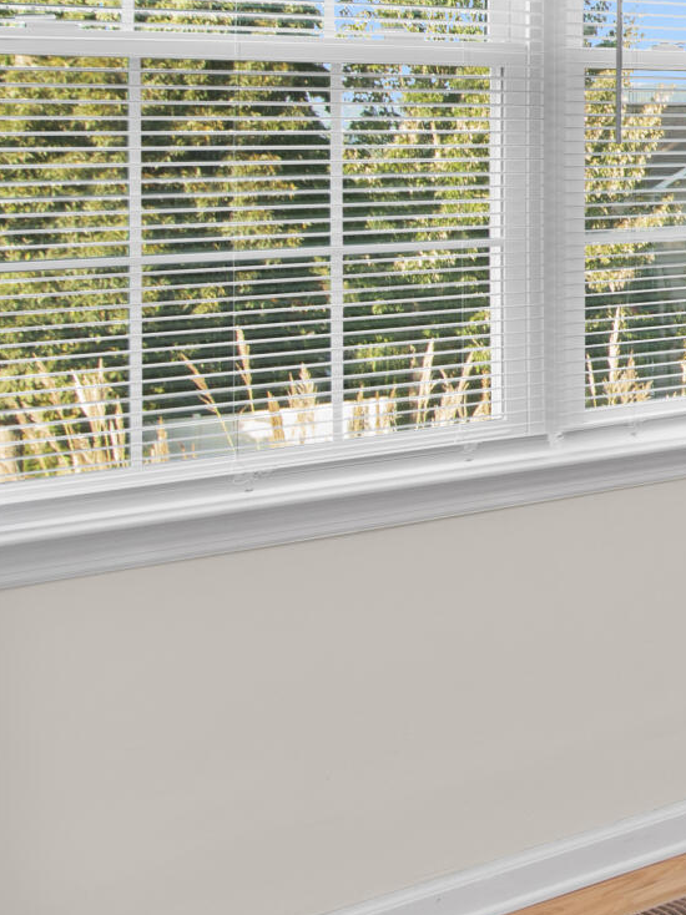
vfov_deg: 31.4
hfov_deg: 17.4
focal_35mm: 59
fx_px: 1560
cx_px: 1387
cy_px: 123
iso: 160
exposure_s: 1/2
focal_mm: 15
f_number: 7.1
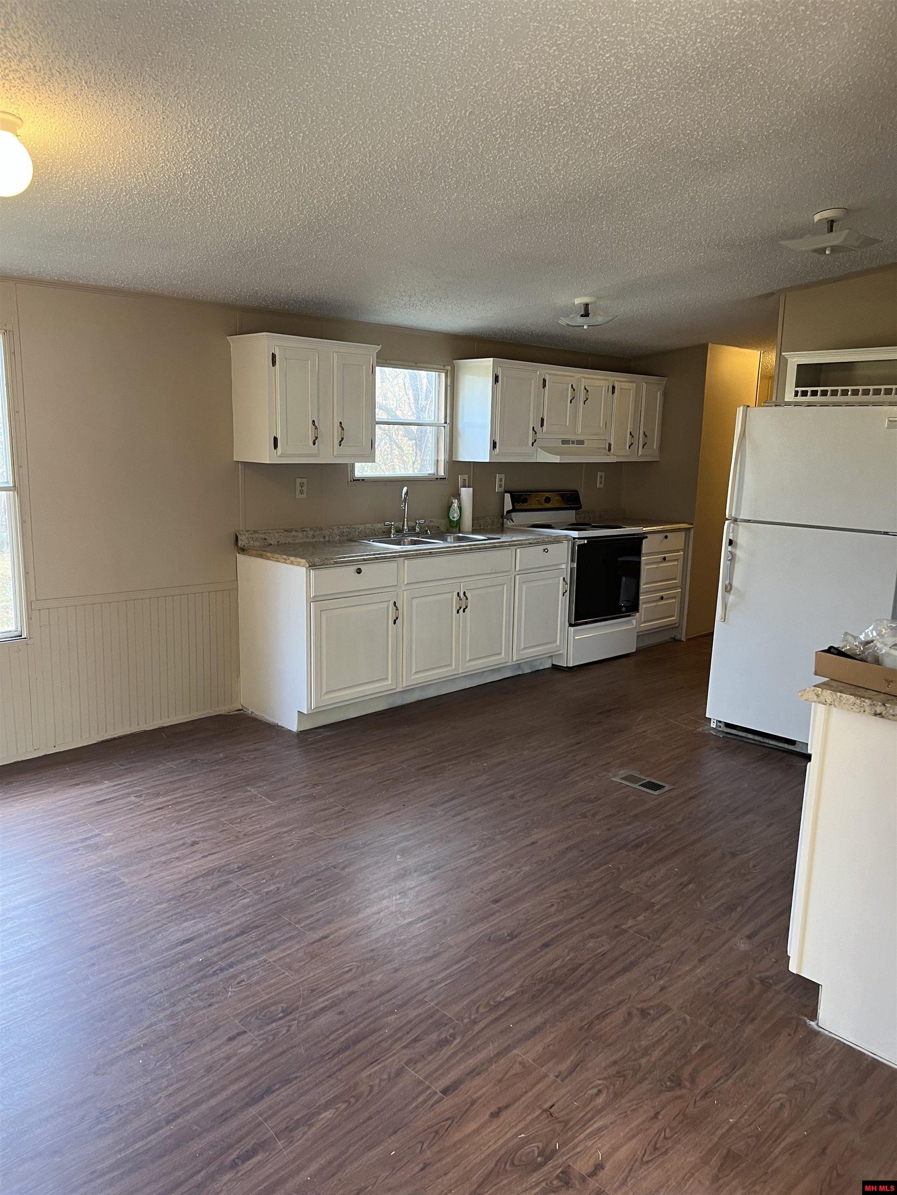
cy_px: 598
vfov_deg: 67.3
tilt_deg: -10.3
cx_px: 448
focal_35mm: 26
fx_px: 898
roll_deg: -1.4
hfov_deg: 53.1
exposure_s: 1/60
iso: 125
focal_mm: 5.7
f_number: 1.5
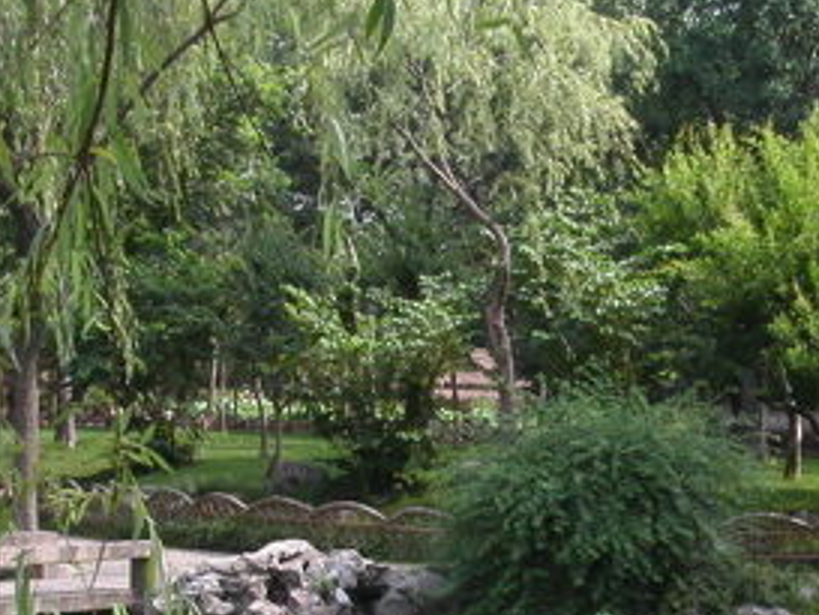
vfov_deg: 16.4
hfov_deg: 21.9
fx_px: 2107
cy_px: 564
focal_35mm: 89
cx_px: 549
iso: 100
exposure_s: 1/180
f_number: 5.6
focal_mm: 7.8
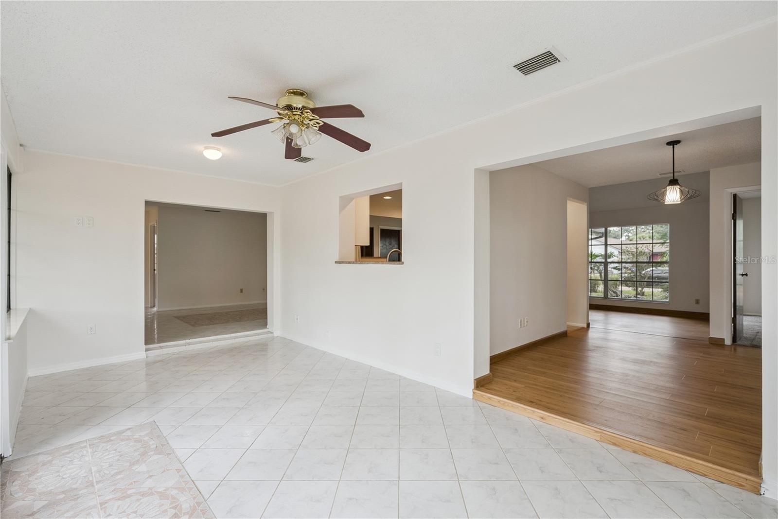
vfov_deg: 73.8
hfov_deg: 96.7
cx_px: 389
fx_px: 346
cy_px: 260
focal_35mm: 16
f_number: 9
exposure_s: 1/50
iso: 400
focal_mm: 16
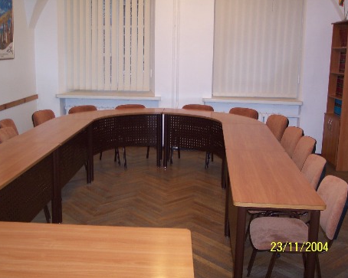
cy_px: 140
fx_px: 412
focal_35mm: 40
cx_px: 164
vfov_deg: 37.3
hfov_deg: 45.8
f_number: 2.8
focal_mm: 8
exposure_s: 1/30
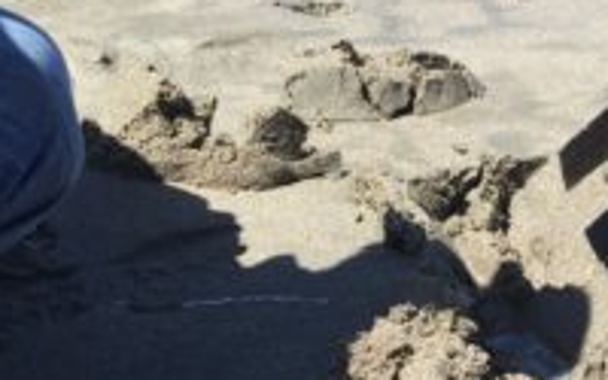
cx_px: 492
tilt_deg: -41.8
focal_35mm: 61
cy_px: 388
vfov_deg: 20.5
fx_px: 1011
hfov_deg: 32.5
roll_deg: -0.2
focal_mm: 4.15
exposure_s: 1/920
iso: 32
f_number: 2.2
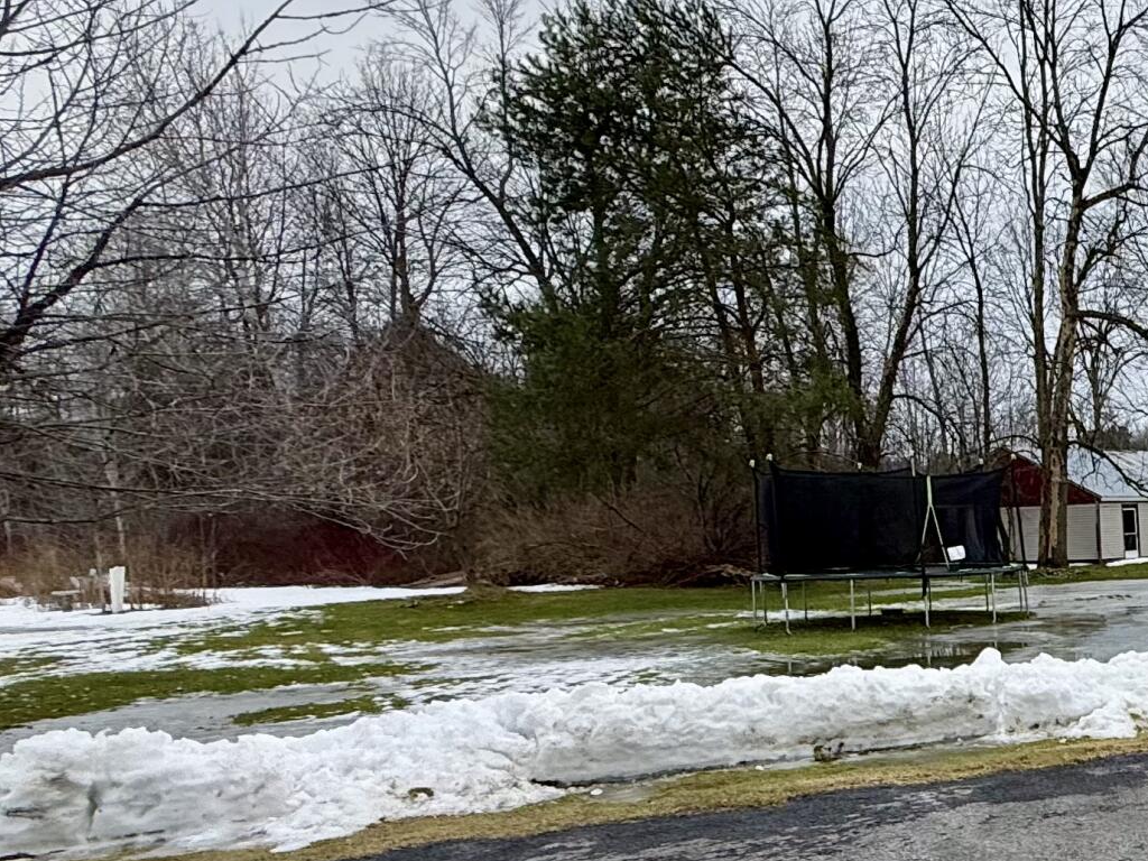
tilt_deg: -0.3
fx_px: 1360
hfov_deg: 34.0
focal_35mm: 41
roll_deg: +1.6
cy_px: 543
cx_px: 1464
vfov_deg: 34.9
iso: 50
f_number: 2.2
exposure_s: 1/1017
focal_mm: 2.22
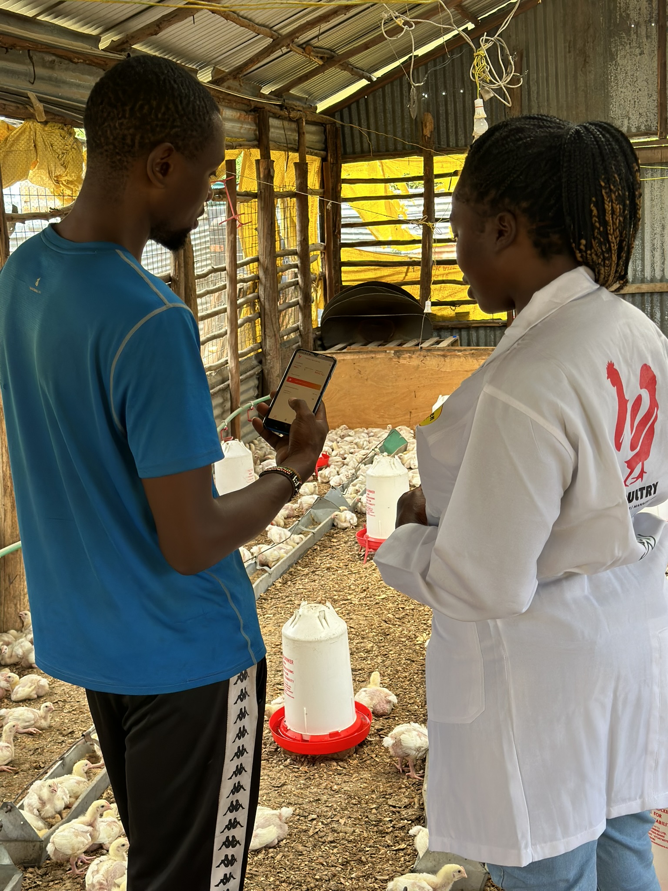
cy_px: 446
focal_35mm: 48
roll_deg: +3.7
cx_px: 334
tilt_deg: -10.6
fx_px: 1235
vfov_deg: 39.7
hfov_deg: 30.3
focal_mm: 6.86
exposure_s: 1/172
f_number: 1.78
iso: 125
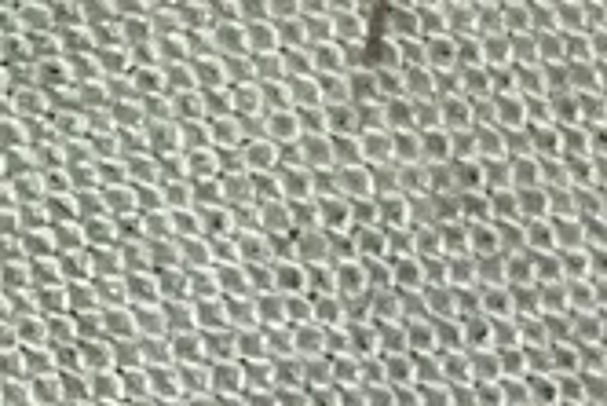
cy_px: -452
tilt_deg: -5.2
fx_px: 1755
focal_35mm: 104
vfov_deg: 11.6
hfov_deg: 16.5
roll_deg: -0.2
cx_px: -475
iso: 32
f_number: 1.6
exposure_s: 1/1832
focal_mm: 5.1
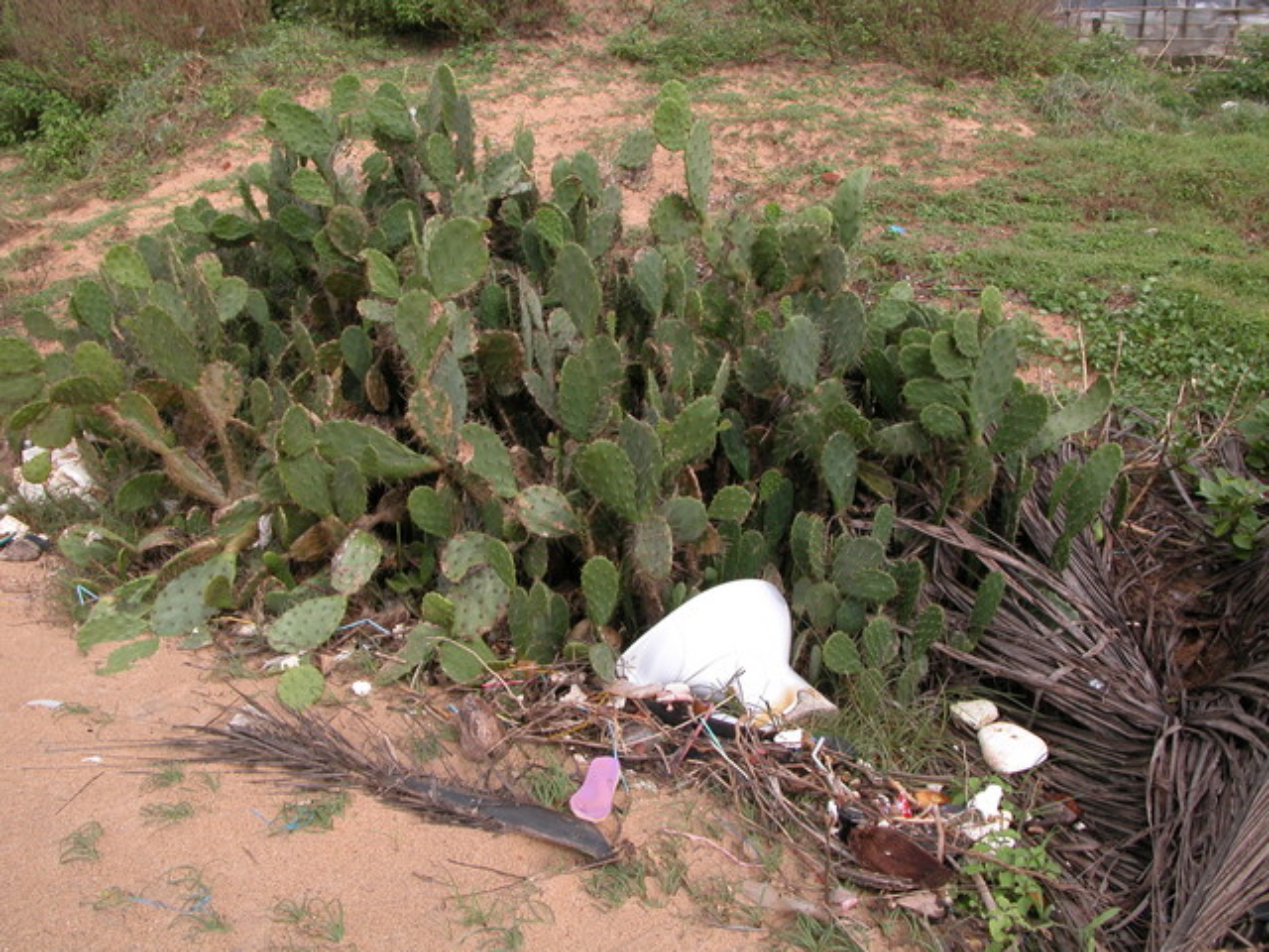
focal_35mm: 35
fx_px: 1283
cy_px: 476
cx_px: 634
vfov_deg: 40.7
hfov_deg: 52.6
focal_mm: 8.9
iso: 100
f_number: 5.6
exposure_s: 1/259
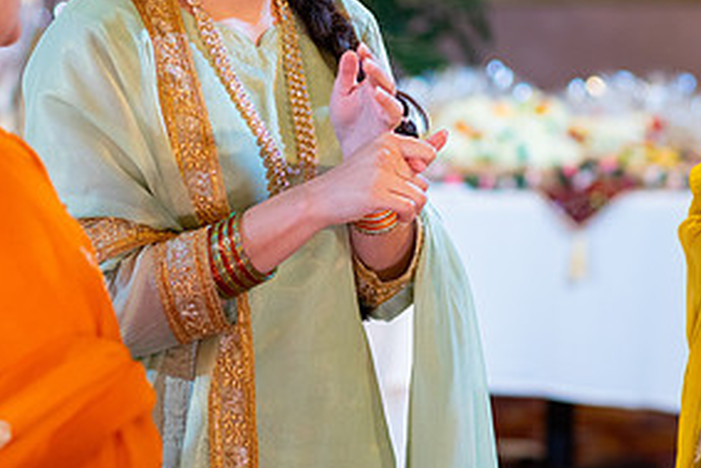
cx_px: 478
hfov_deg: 11.8
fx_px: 3390
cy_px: 71
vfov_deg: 7.9
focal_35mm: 174
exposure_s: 1/160
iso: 1000
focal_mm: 85
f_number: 2.8
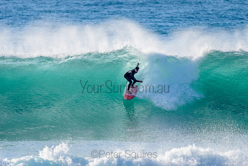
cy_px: 65
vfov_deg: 2.2
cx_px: 152
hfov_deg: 3.4
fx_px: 4225
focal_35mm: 613
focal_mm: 500
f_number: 5.6
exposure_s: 1/2000
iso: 200
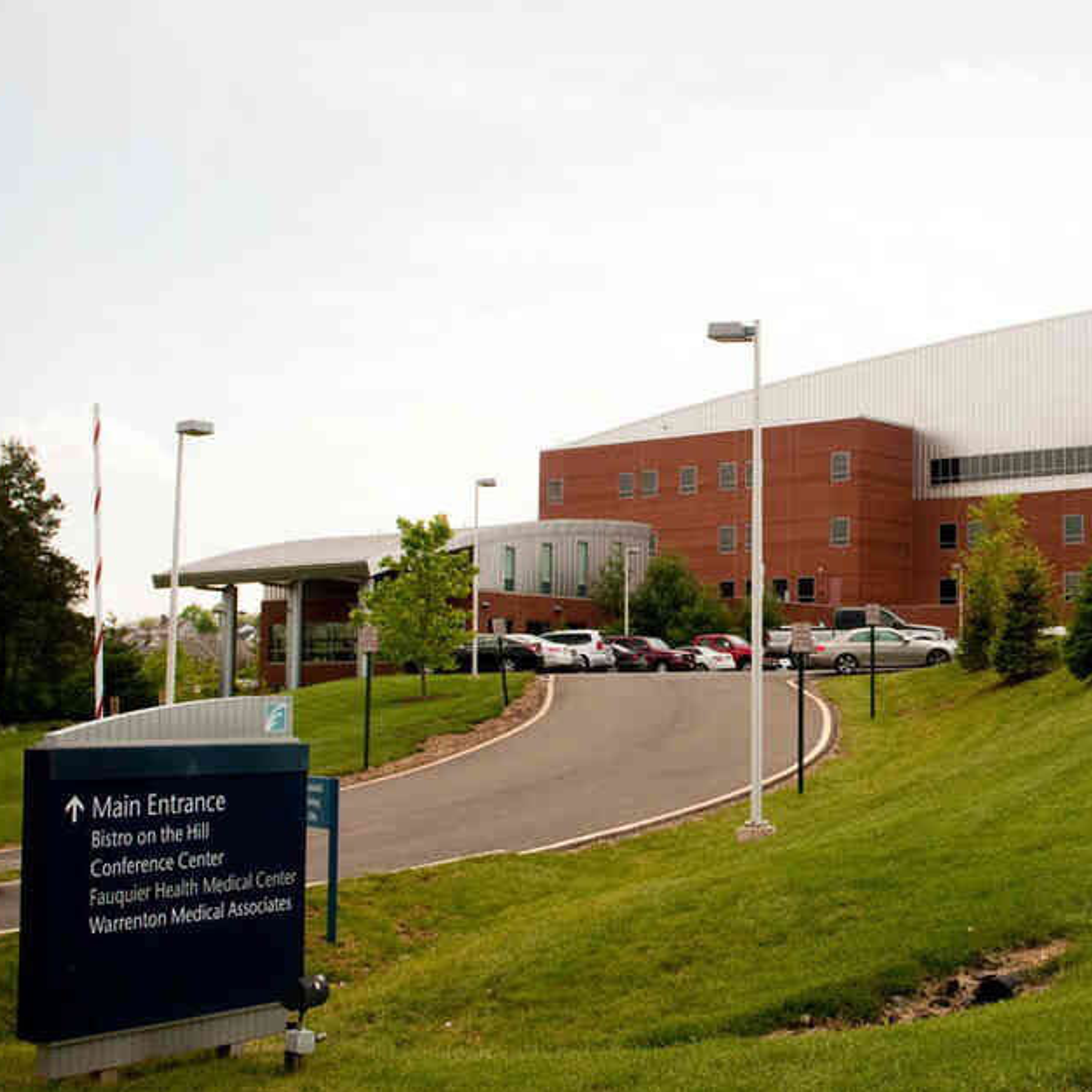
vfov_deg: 31.6
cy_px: 547
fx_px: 1927
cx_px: 776
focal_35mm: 54
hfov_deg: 31.2
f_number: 5.6
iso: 400
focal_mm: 28
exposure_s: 1/1600
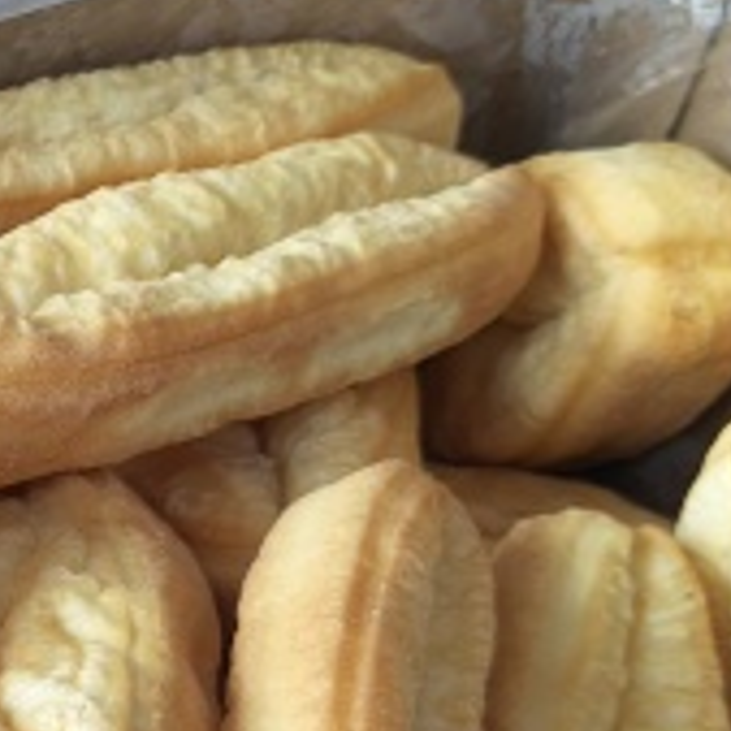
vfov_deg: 15.8
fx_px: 2604
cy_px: 679
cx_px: -541
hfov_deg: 14.3
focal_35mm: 109
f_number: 1.8
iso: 400
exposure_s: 1/60
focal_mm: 4.84
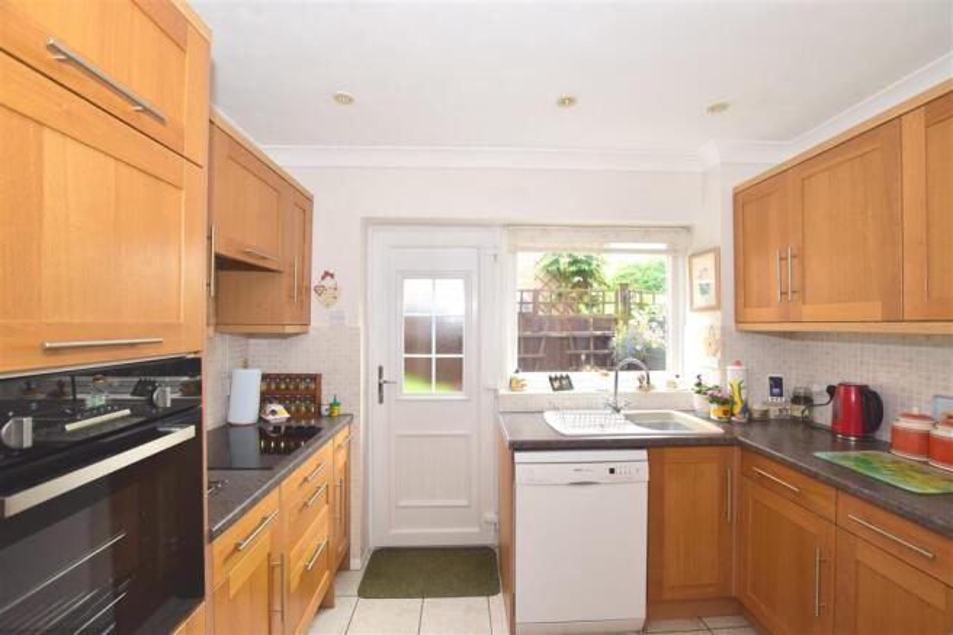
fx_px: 397
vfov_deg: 77.3
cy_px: 318
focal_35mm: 15
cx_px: 476
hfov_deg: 100.4
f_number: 6.3
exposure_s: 1/60
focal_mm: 10
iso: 500
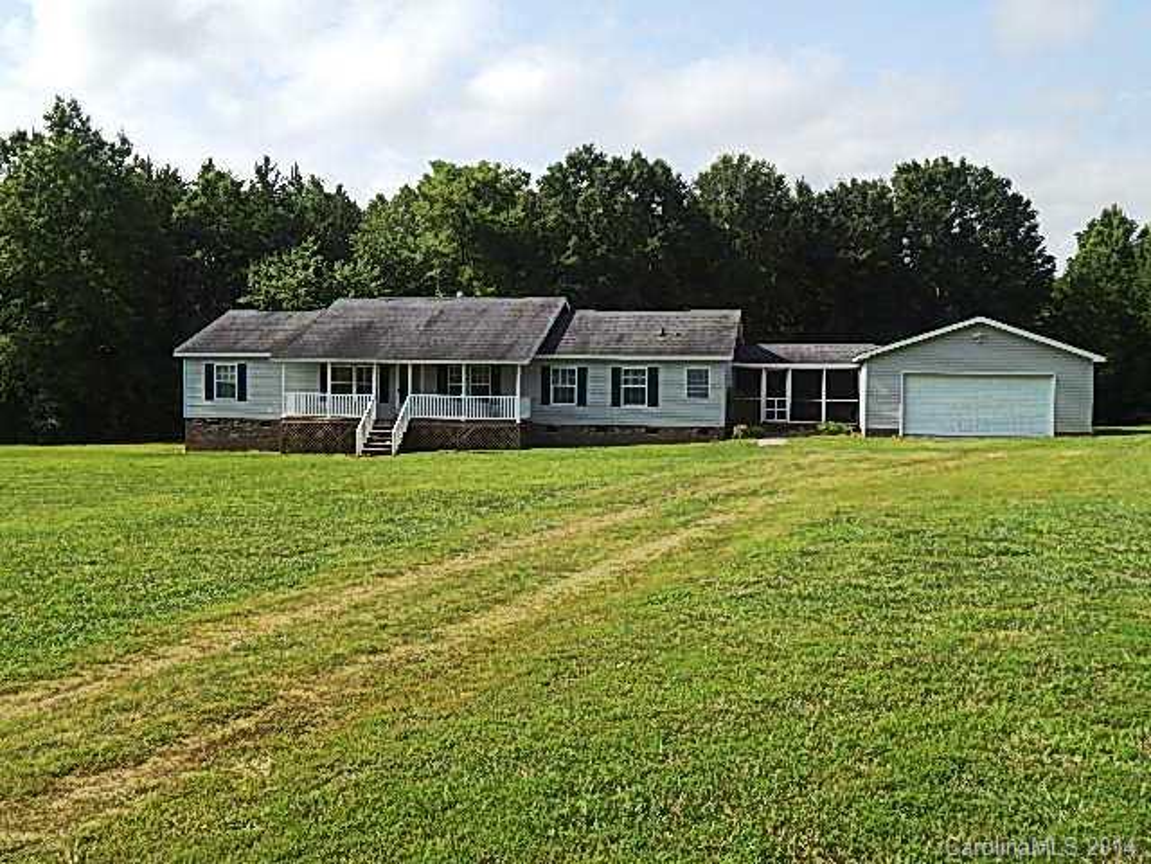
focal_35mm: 35
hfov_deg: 52.6
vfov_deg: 40.7
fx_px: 1164
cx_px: 576
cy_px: 432
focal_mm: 6.1
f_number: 3.3
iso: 125
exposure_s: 1/1500
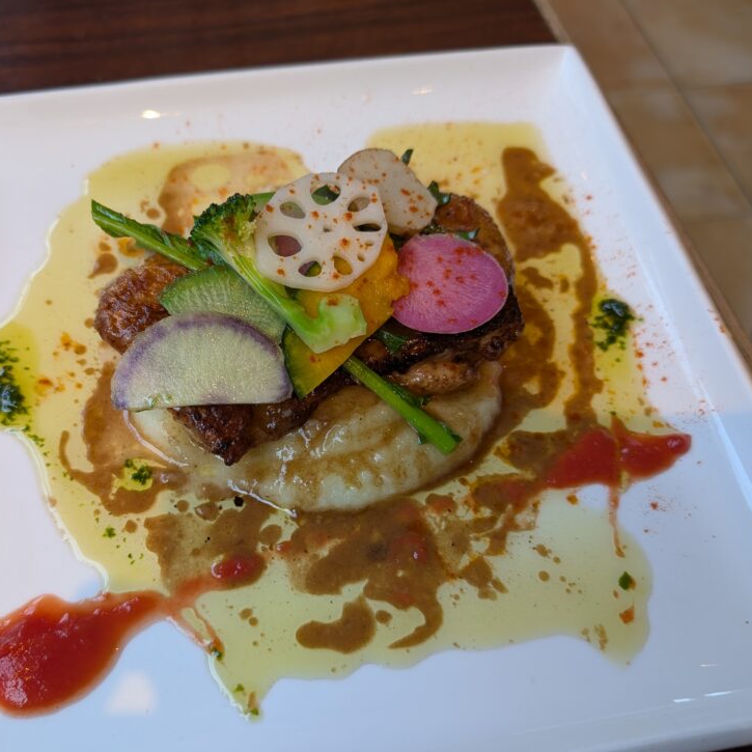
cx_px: 294
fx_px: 737
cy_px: 396
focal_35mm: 30
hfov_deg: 53.6
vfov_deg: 54.0
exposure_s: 1/30
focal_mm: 6.9
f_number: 1.68
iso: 23
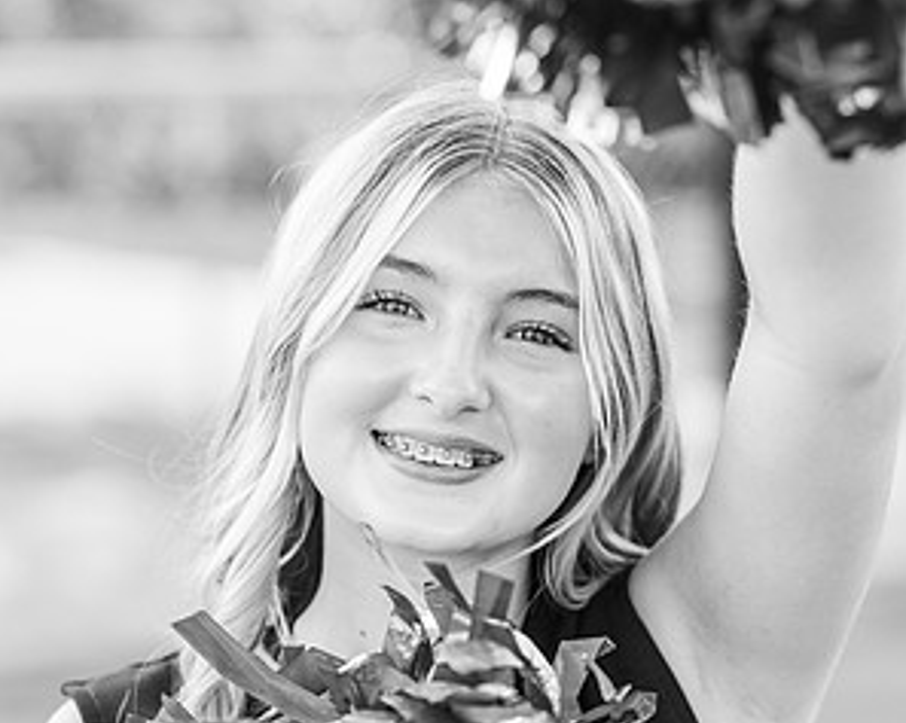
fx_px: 3241
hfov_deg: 15.9
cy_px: 436
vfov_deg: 12.7
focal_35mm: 121
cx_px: 451
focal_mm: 85
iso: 200
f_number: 2.8
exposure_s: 1/320
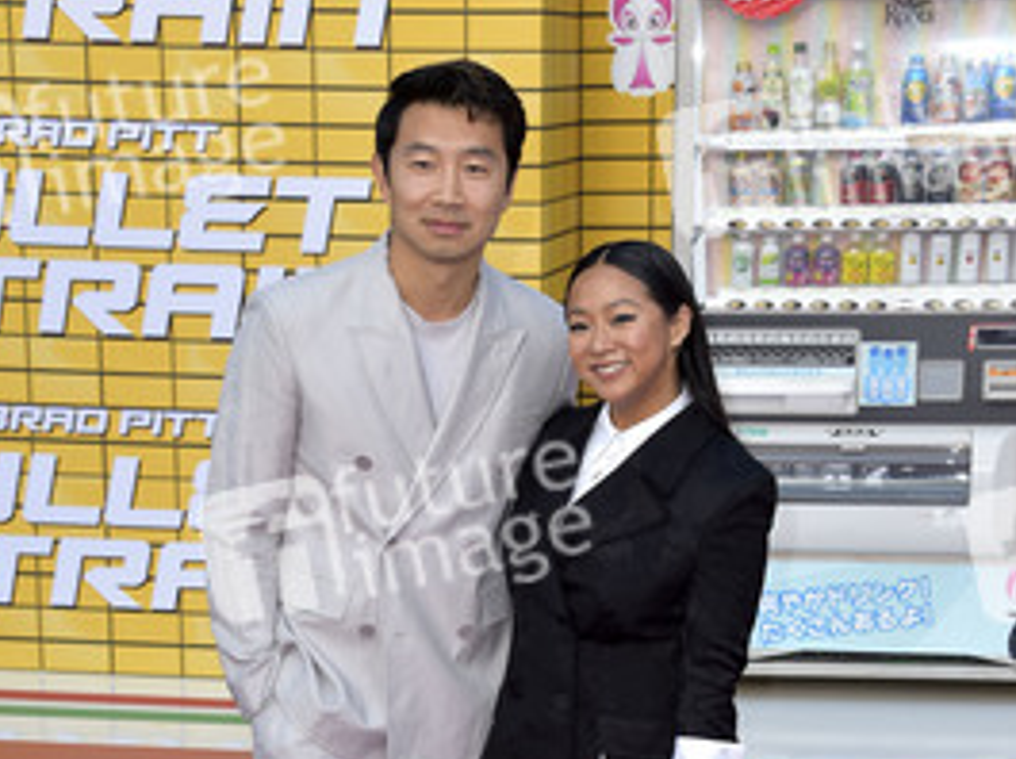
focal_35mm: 80
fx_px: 2345
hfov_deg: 24.4
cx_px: 508
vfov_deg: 18.0
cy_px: 724
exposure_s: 1/250
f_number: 7.1
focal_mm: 55
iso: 640
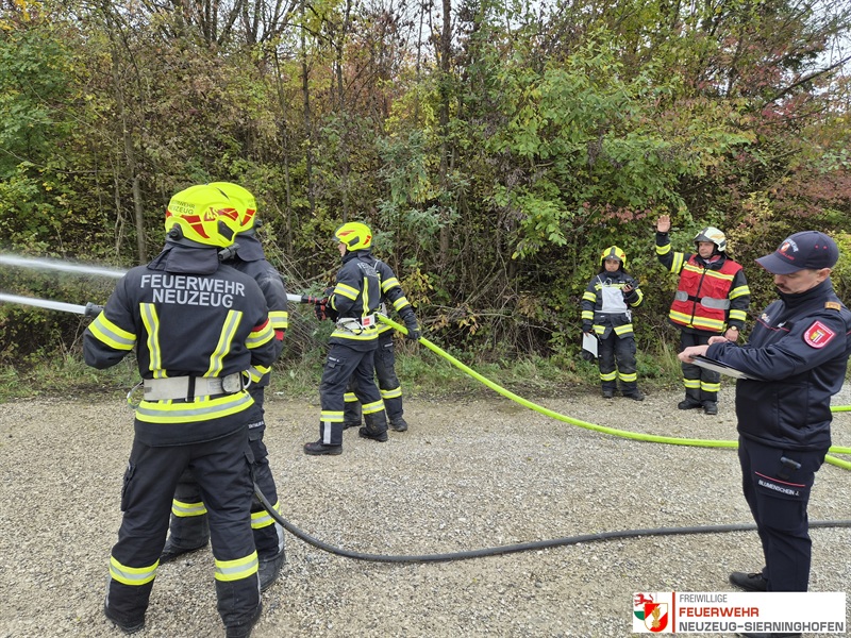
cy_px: 319
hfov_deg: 73.9
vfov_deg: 58.9
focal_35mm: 23
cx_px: 426
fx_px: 565
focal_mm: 5.4
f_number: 1.8
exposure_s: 1/359
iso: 40
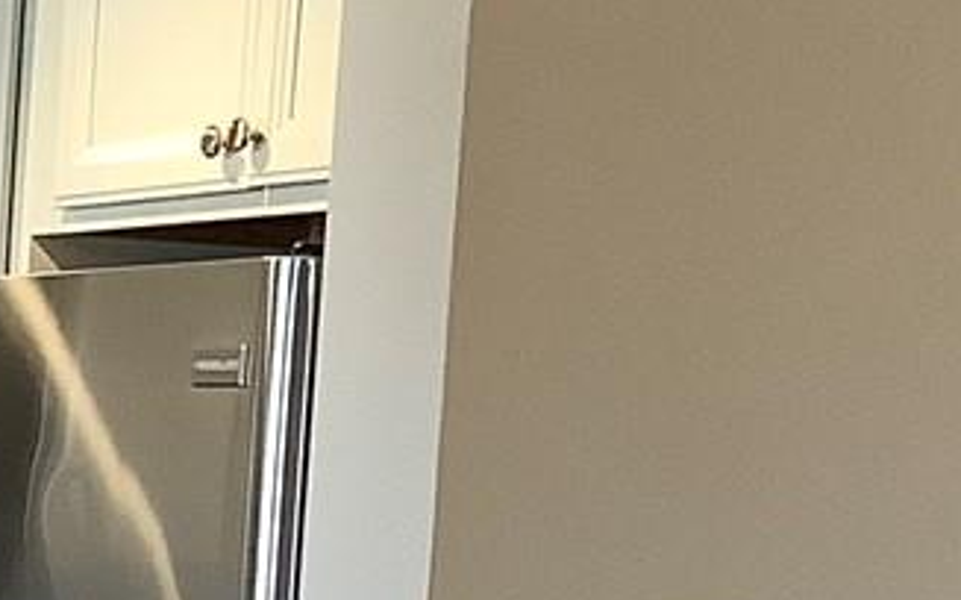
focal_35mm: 161
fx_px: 4214
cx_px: -702
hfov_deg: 12.1
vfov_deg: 8.0
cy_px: 844
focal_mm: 3.3
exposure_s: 1/60
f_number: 2.4
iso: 125
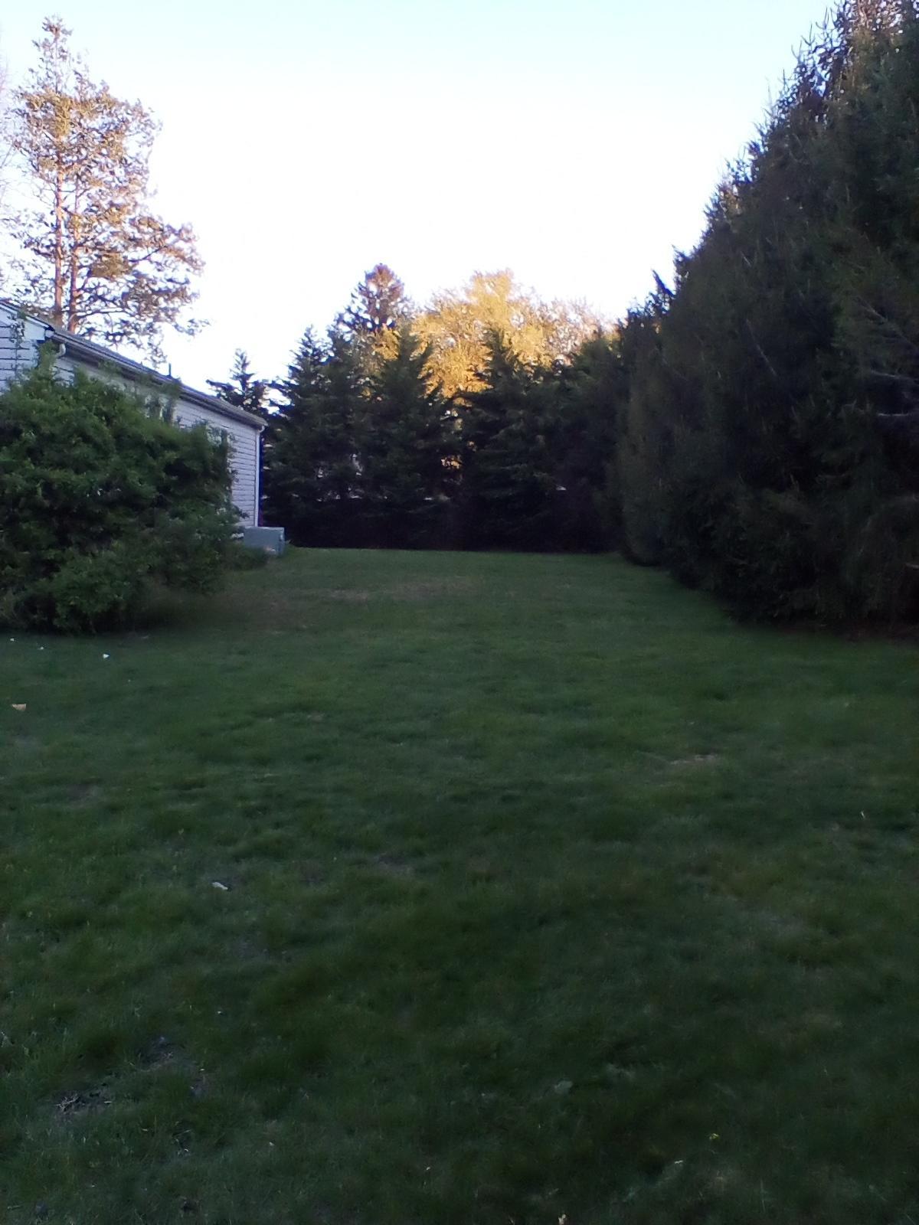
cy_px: 612
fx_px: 1097
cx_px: 460
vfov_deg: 58.4
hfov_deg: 45.4
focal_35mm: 31
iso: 106
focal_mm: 2.38
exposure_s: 1/120
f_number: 2.4
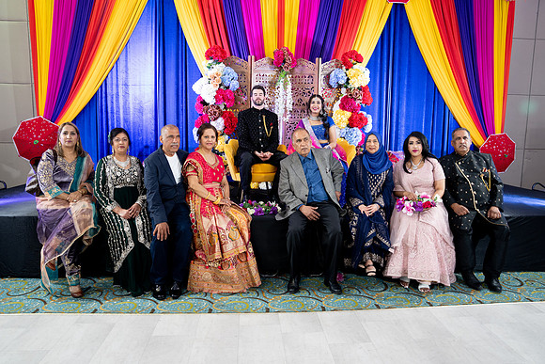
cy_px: 182
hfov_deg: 71.7
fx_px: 377
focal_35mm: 25
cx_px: 275
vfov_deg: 51.5
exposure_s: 1/100
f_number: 2.8
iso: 1250
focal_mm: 24
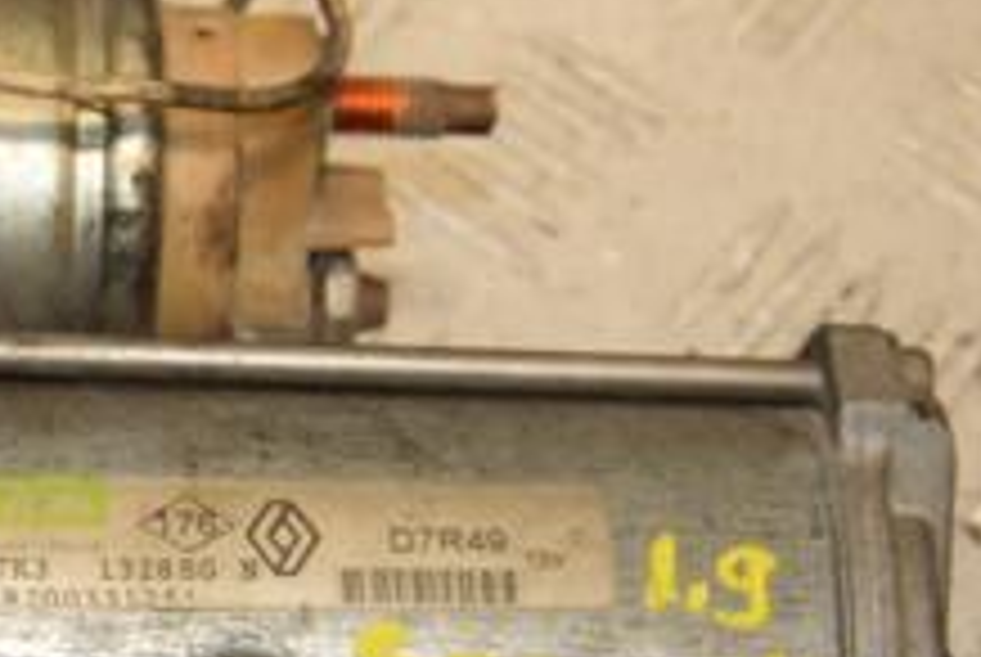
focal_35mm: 206
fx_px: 5621
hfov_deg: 9.9
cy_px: 504
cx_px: -72
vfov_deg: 6.7
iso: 800
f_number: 7.1
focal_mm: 50
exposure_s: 1/200
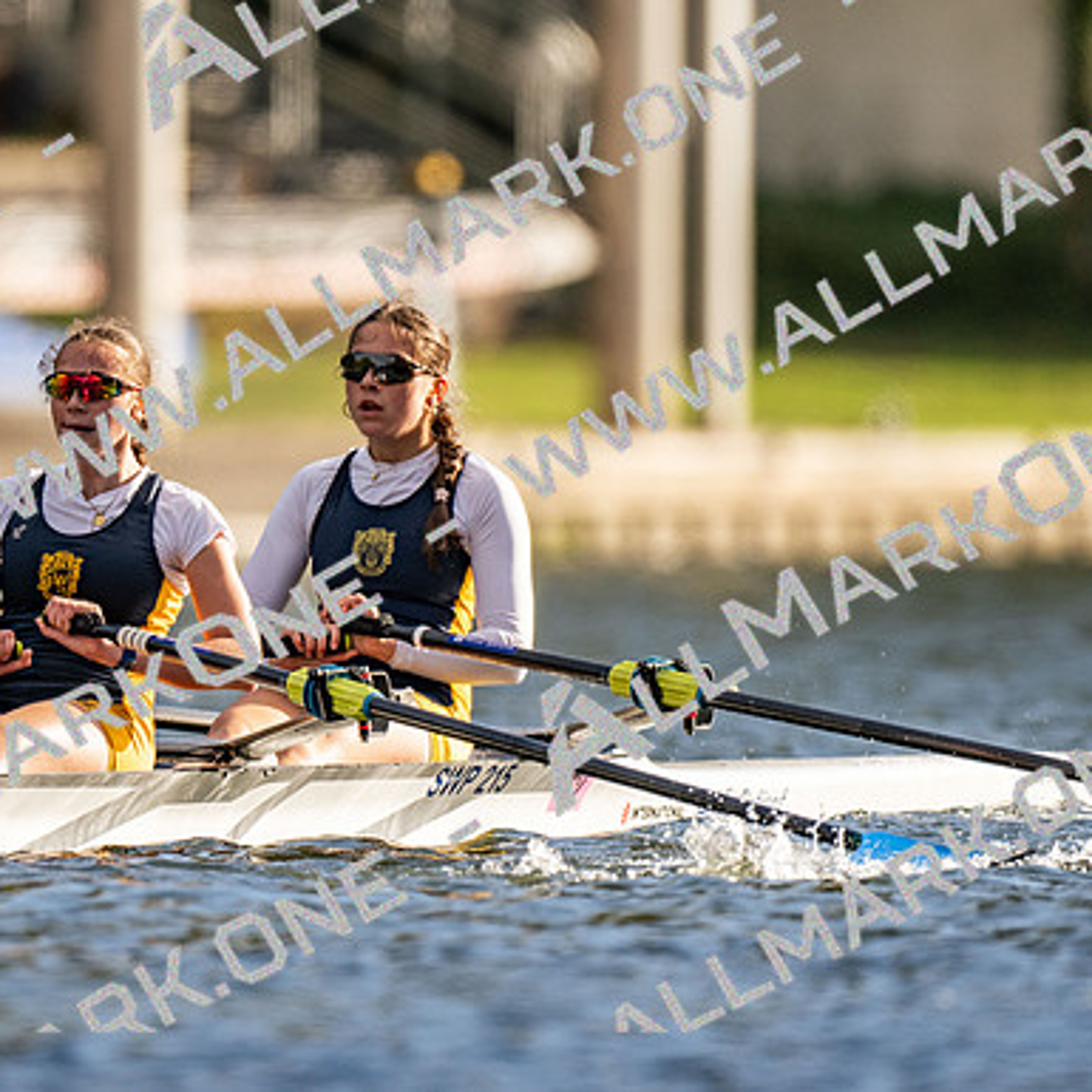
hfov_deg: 1.5
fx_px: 41187
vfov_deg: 1.5
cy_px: 546
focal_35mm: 1154
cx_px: 298
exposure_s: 1/2500
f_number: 4
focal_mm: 600
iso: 180
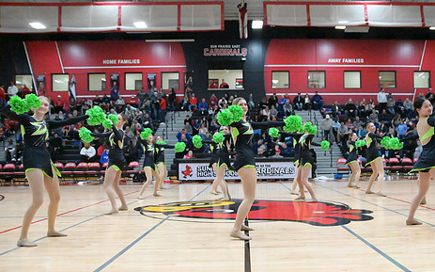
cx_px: 261
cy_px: 159
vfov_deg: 34.3
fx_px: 438
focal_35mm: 37
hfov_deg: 52.4
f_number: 2.8
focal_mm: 29
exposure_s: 1/8000
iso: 51200
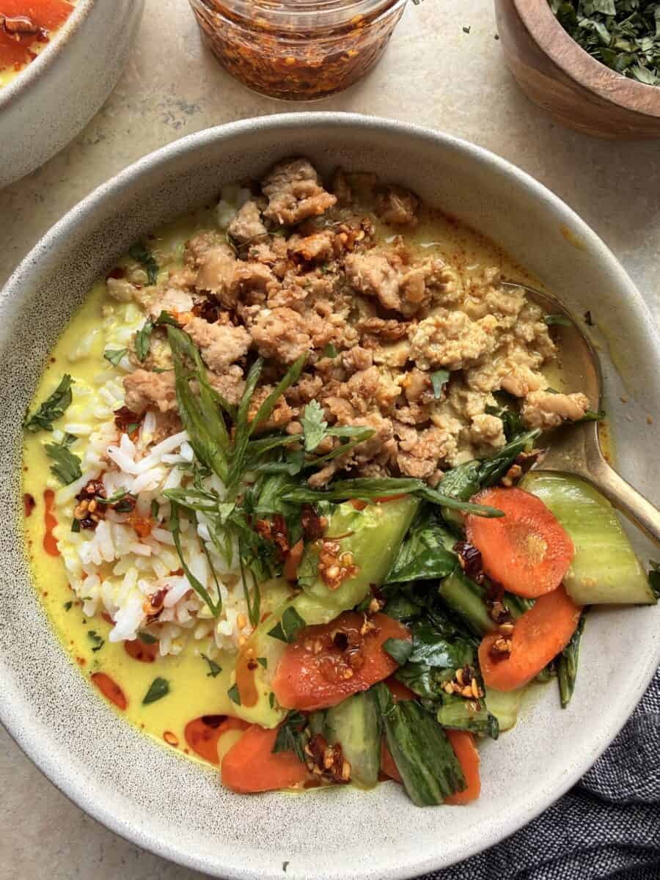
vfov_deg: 71.6
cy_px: 440
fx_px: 610
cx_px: 330
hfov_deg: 56.8
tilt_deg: -83.3
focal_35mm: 24
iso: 40
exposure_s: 1/113
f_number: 2.2
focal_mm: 2.22
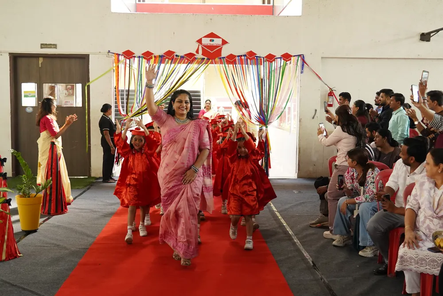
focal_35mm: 42
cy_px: 148
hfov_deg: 46.4
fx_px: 517
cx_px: 222
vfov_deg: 31.9
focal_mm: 28
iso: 3200
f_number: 4
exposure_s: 1/200
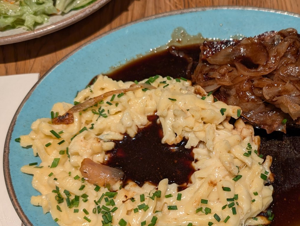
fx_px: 391
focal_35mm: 45
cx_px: 217
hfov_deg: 41.1
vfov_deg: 32.1
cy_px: 139
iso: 21
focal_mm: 6.9
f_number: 1.68
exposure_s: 1/100
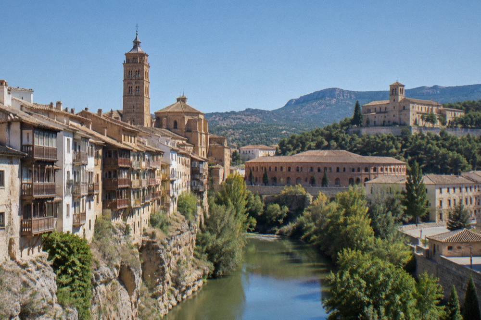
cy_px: 160
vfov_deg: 37.8
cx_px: 240
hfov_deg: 54.5
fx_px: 467
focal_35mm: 35
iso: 400
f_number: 7.1
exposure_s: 1/500
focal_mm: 35
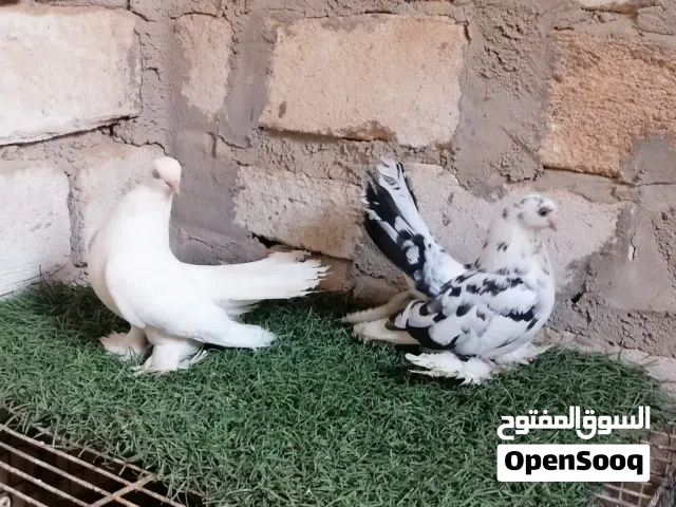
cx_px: 338
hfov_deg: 43.9
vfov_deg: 33.6
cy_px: 254
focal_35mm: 43
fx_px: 840
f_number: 1.8
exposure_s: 1/33.3
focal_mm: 3.96
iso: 250
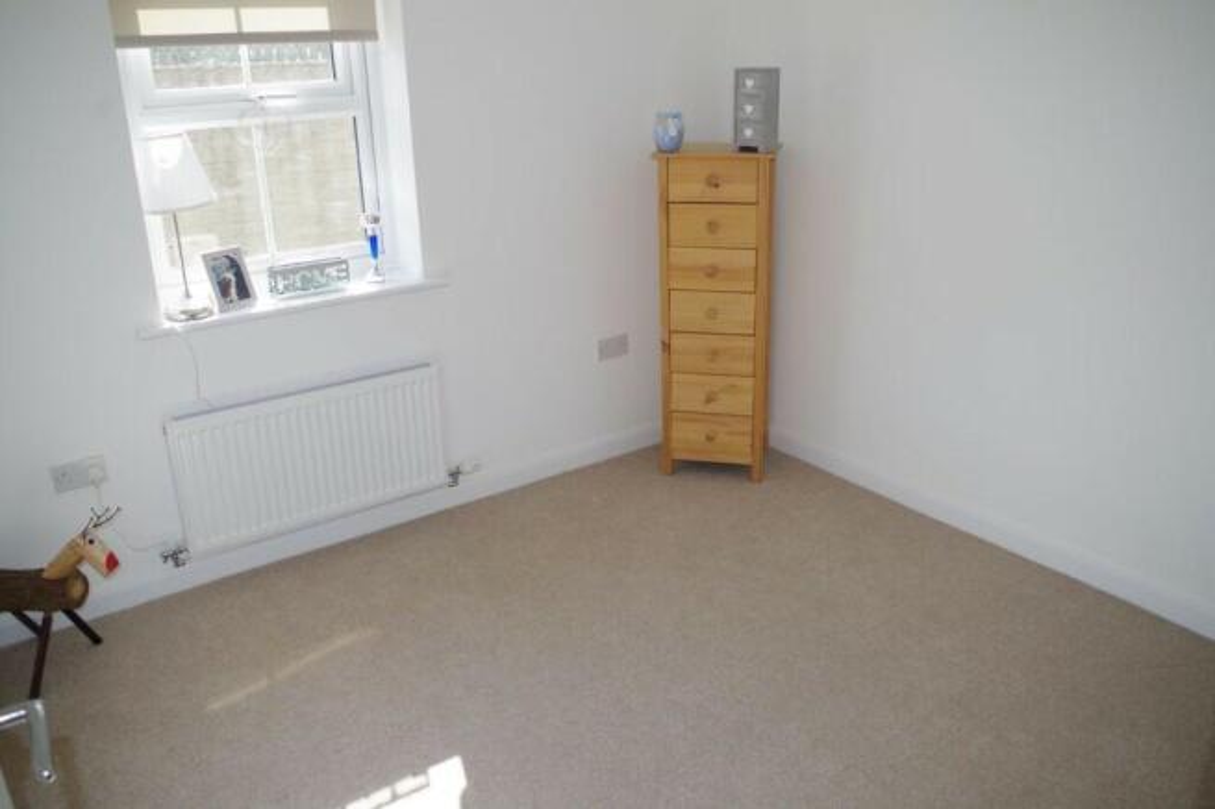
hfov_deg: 67.4
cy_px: 404
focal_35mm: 27
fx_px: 911
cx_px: 608
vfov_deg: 47.9
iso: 400
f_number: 4.5
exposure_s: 1/180
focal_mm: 18
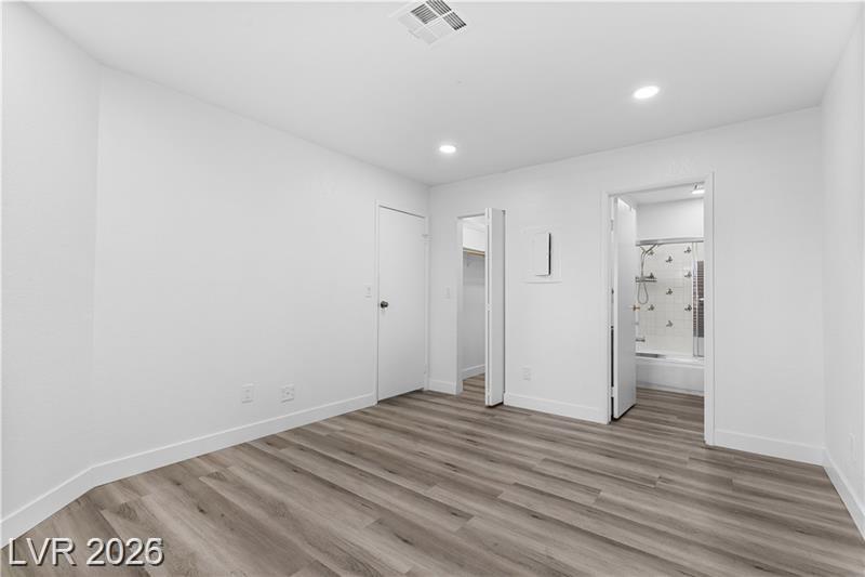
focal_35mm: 16
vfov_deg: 73.7
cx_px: 432
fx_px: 384
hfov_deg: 96.7
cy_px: 288
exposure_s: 1/10
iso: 400
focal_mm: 16
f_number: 9
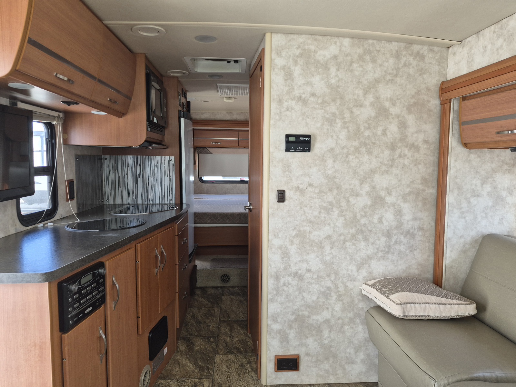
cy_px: 194
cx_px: 258
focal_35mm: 23
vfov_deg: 58.9
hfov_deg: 73.9
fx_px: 343
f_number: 1.8
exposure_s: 1/182
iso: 100
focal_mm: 5.4
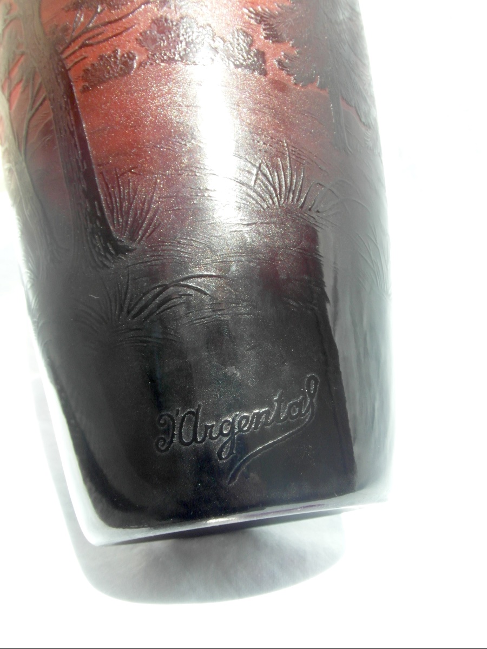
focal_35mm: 32
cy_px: 324
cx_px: 244
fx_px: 600
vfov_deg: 56.8
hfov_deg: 44.2
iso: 80
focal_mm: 5.3
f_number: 5.6
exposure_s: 1/125
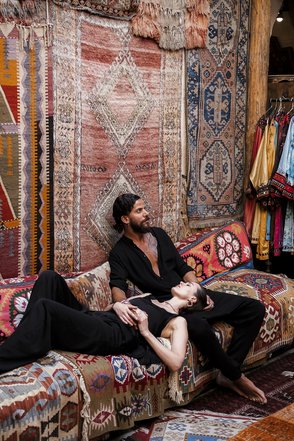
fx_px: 576
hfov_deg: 28.6
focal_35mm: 47
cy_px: 242
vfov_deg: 41.9
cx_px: 116
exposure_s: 1/500
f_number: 1.4
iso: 200
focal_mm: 23
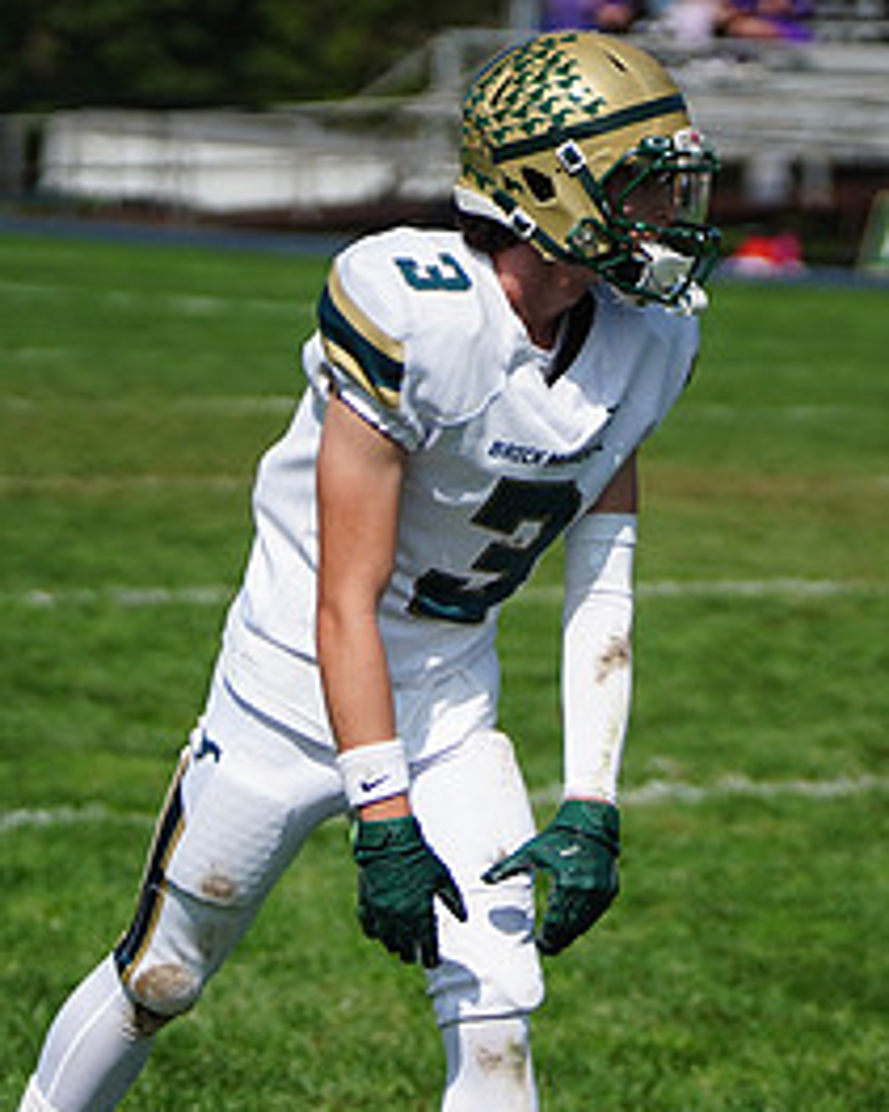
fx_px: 9510
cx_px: 535
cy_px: 668
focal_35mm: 289
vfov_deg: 6.7
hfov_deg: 5.4
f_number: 2.8
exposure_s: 1/8000
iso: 400
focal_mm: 140
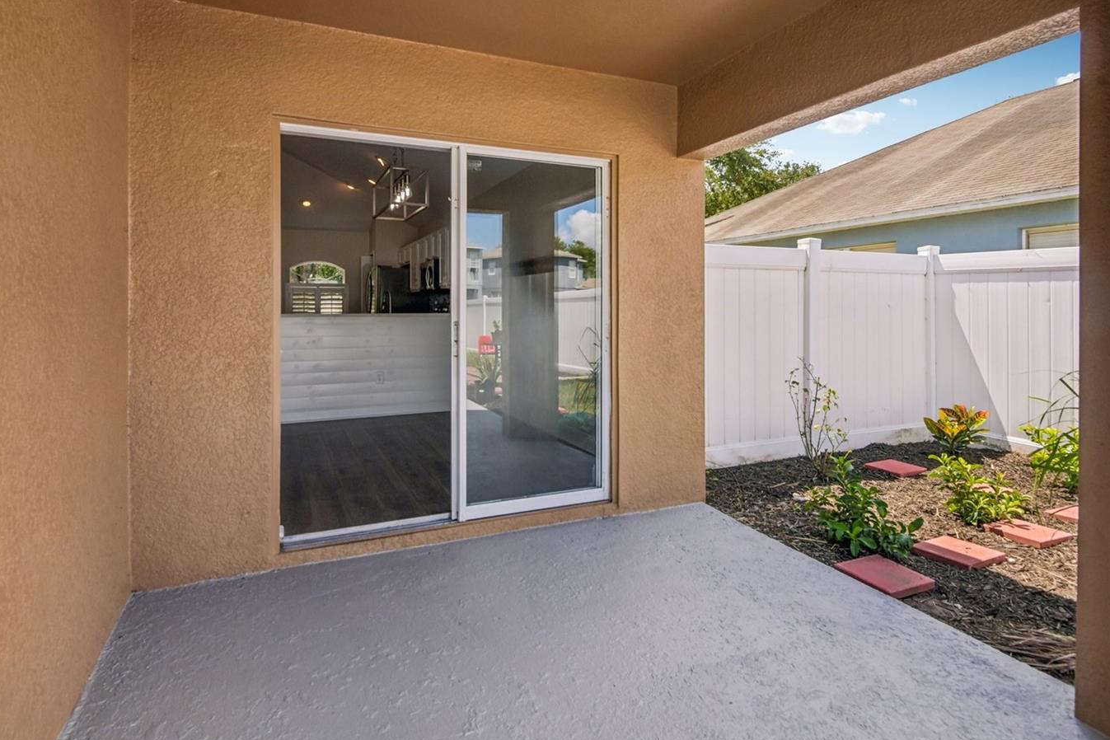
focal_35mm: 19
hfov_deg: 86.9
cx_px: 535
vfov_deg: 64.3
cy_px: 319
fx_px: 586
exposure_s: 1/500
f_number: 8
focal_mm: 16
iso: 400
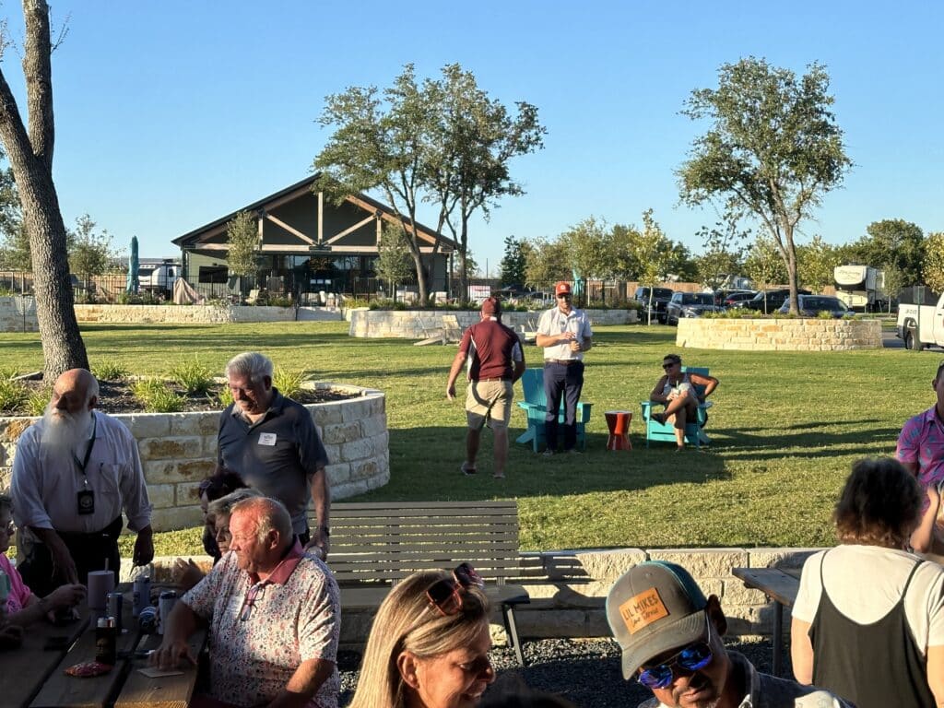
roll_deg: -0.8
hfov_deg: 39.7
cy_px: 354
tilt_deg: +0.2
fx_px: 1309
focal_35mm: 48
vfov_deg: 30.3
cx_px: 472
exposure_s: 1/1953
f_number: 1.78
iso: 64
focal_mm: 6.86
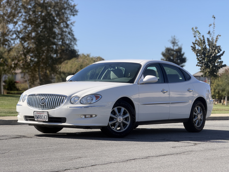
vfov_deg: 14.8
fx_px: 662
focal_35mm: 100
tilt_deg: +0.8
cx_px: 114
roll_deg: -1.2
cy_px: 86
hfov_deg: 19.6
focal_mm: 16.89
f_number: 2.8
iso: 32
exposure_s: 1/638
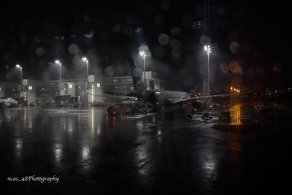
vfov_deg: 47.9
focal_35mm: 27
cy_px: 98
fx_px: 219
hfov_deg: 67.4
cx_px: 146
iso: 1250
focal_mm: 18
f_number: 3.5
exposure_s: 1/50
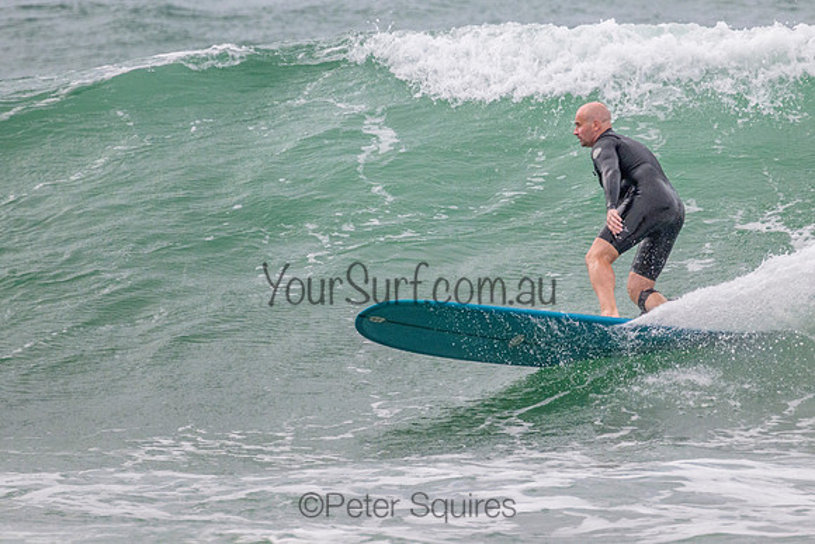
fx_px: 22732
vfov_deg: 1.4
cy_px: 203
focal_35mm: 1004
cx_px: 466
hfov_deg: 2.1
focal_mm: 800
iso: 2000
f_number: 11
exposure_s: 1/2000
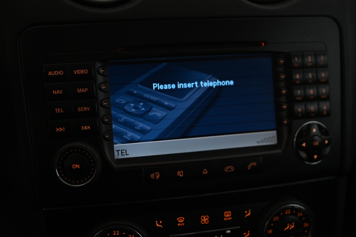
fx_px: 494
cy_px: 118
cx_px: 178
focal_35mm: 50
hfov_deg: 39.6
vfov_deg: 26.9
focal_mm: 50
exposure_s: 1/40
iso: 2000
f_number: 4
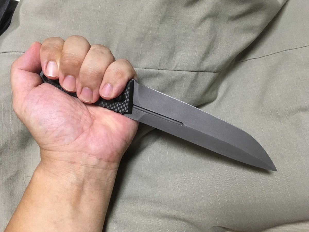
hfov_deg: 61.7
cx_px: 154
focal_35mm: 29
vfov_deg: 48.2
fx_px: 259
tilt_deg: -64.8
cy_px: 116
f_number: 2.2
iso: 160
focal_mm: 4.15
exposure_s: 1/30
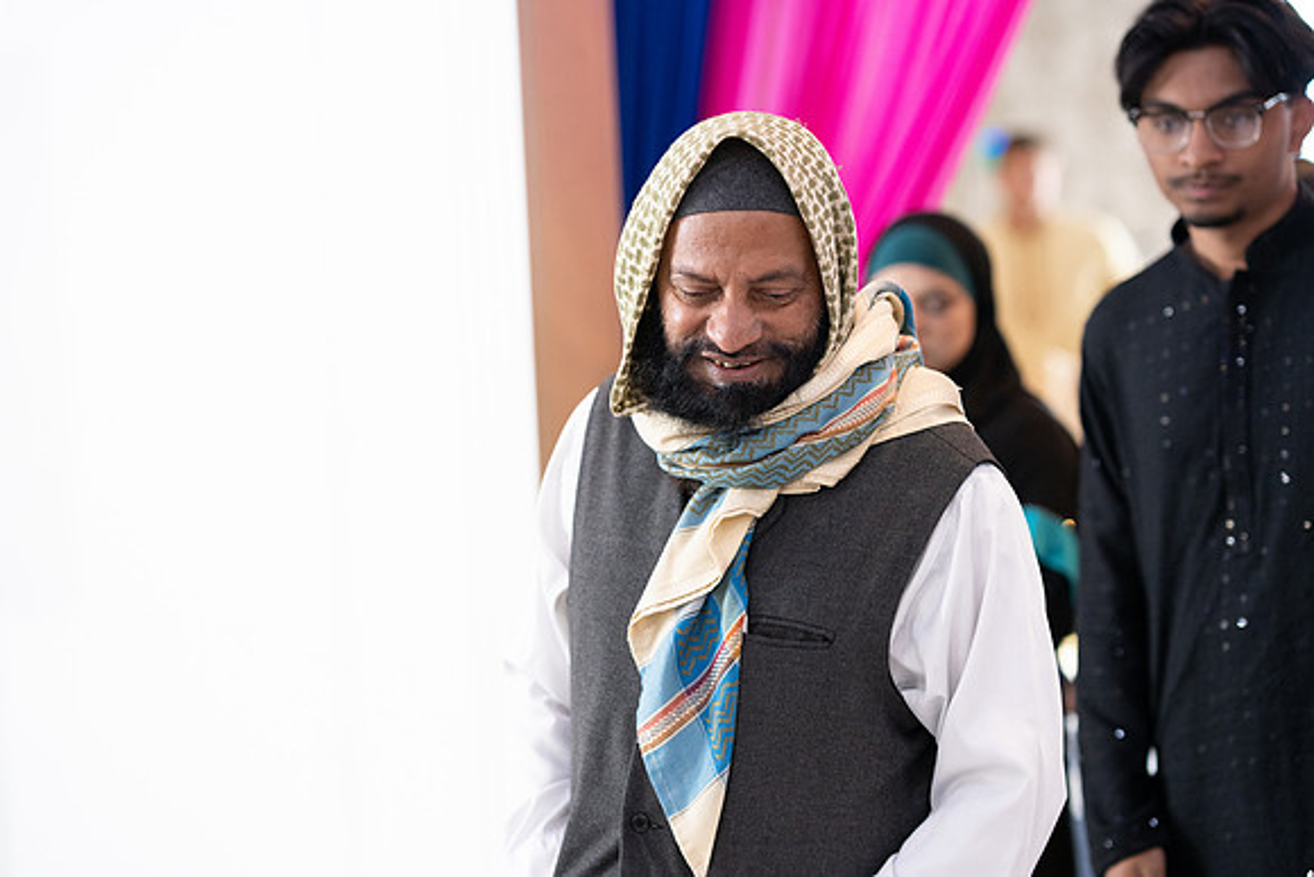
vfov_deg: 16.1
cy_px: 438
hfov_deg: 23.9
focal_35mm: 85
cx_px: 657
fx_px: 3103
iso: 2000
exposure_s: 1/160
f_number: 2.2
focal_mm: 85
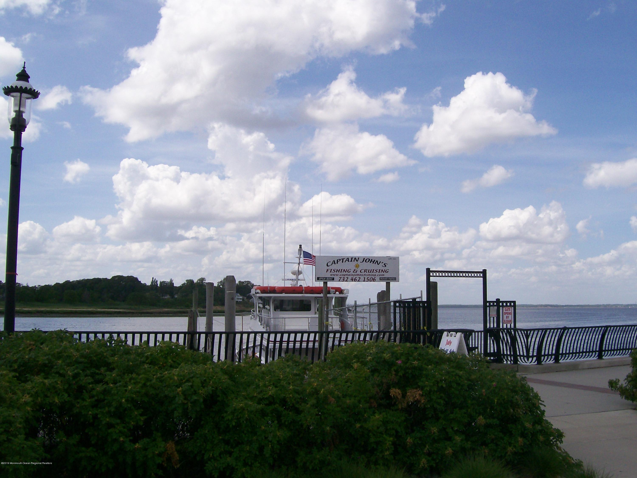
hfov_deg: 51.4
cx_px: 318
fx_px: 662
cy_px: 239
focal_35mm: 36
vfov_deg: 39.7
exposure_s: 1/908
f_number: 4.8
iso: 80
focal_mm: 6
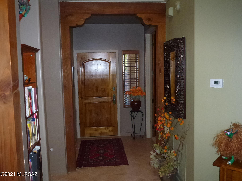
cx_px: 121
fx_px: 210
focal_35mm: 30
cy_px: 90
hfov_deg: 60.0
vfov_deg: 46.8
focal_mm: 5.4
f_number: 3.5
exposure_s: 1/60
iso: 400
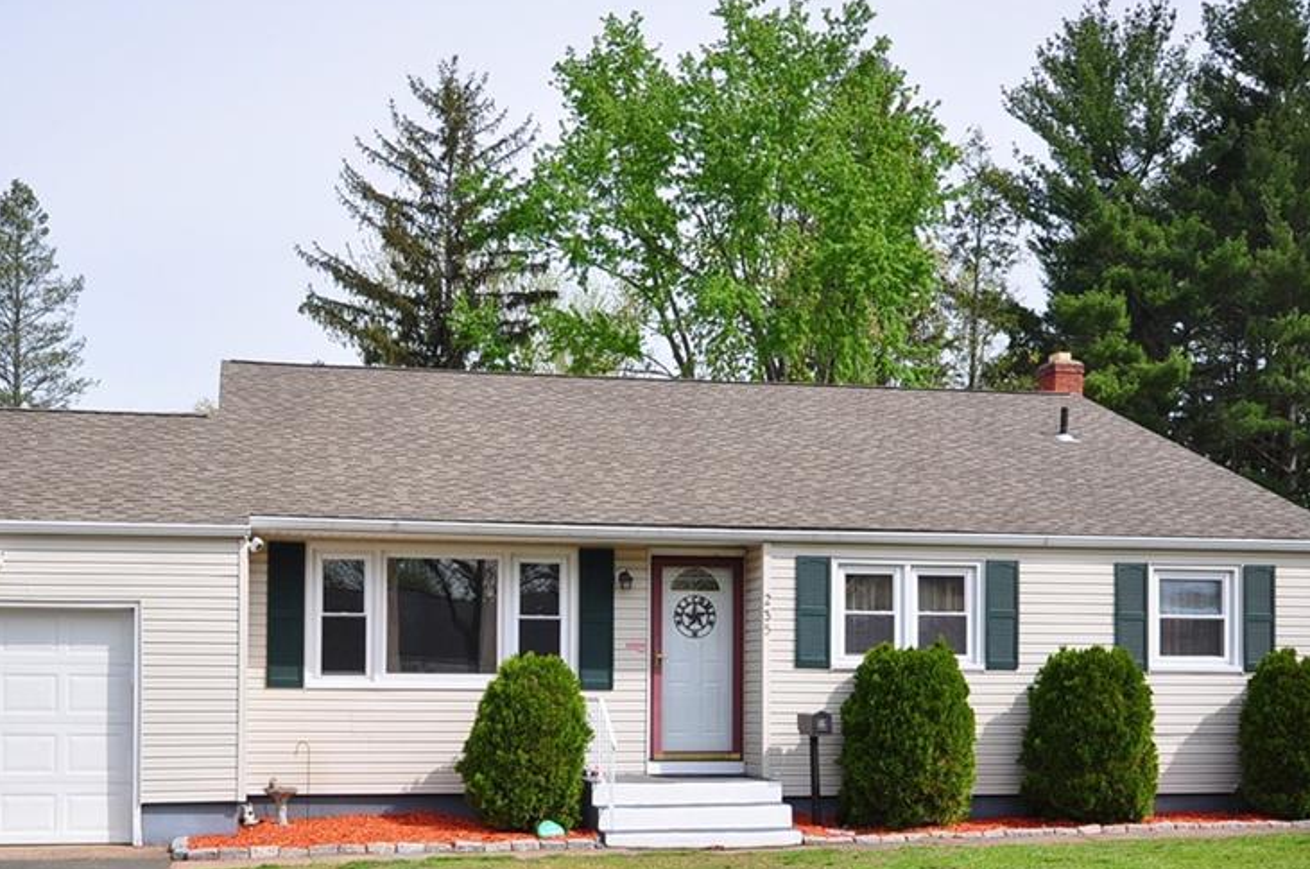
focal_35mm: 42
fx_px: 1526
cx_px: 568
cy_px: 571
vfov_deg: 31.6
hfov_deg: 46.3
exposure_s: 1/320
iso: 200
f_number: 8
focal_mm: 20
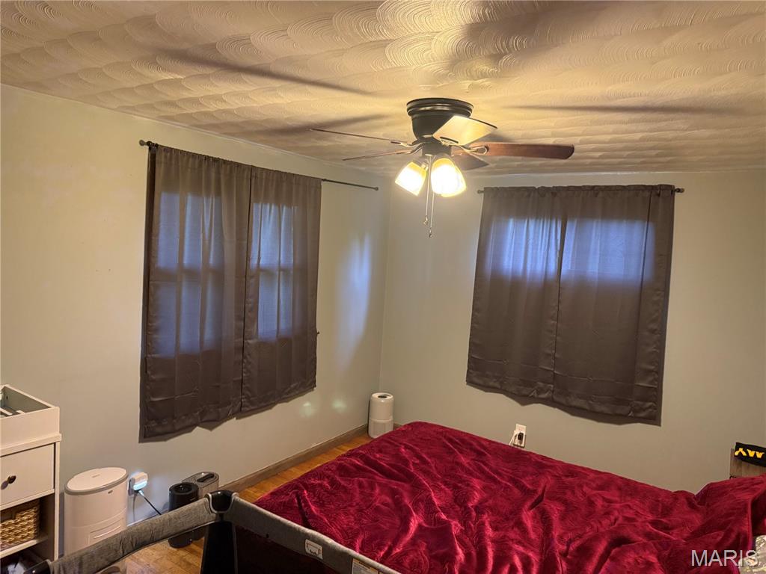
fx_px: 531
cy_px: 287
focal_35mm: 24
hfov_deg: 71.6
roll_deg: -3.6
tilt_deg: -4.2
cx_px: 383
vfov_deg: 56.8
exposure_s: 1/60
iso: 500
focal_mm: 6.76
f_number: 1.78
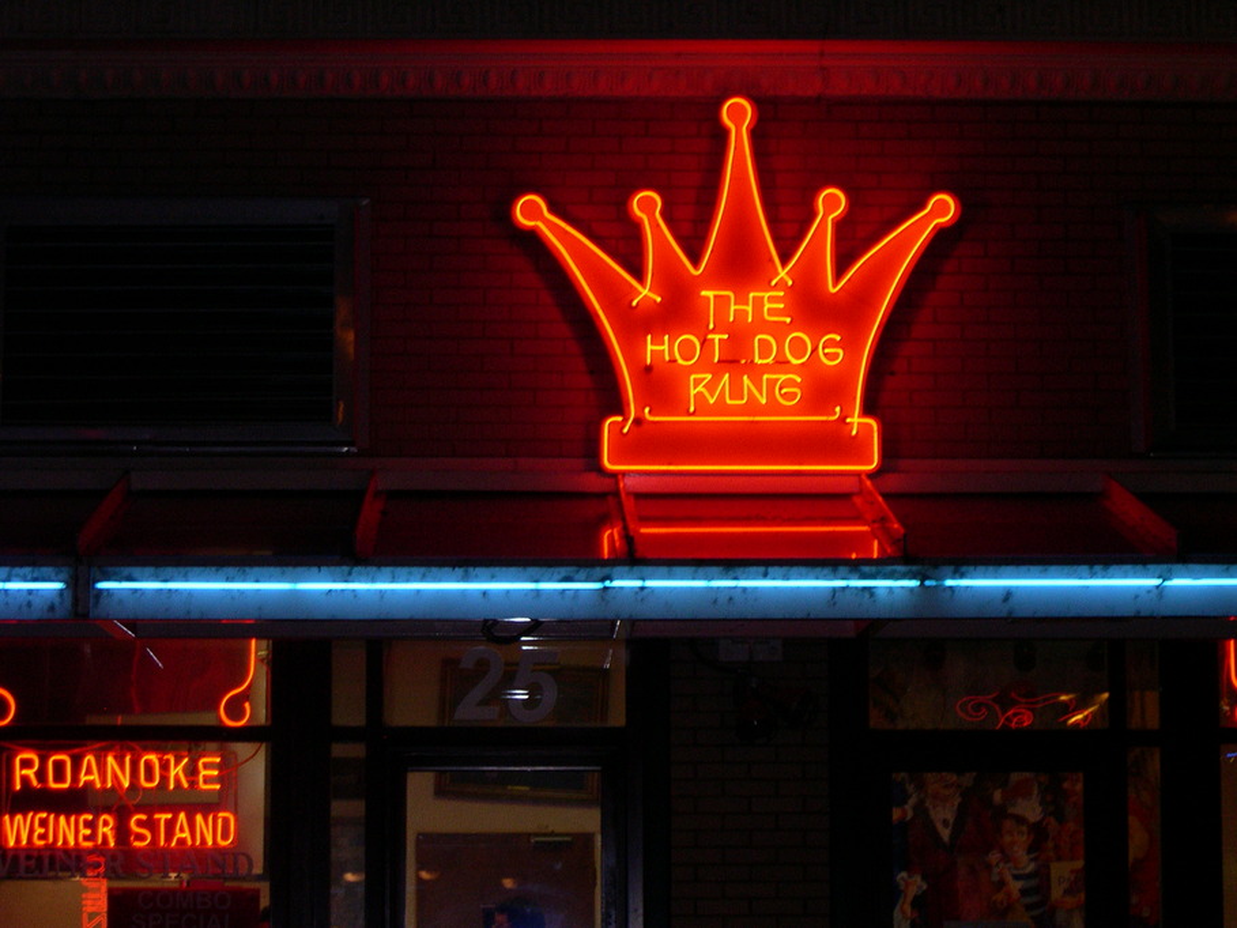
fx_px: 4074
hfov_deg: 17.3
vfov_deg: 13.0
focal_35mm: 114
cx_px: 618
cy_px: 464
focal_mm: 24
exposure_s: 1/60
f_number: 4.9
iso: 285
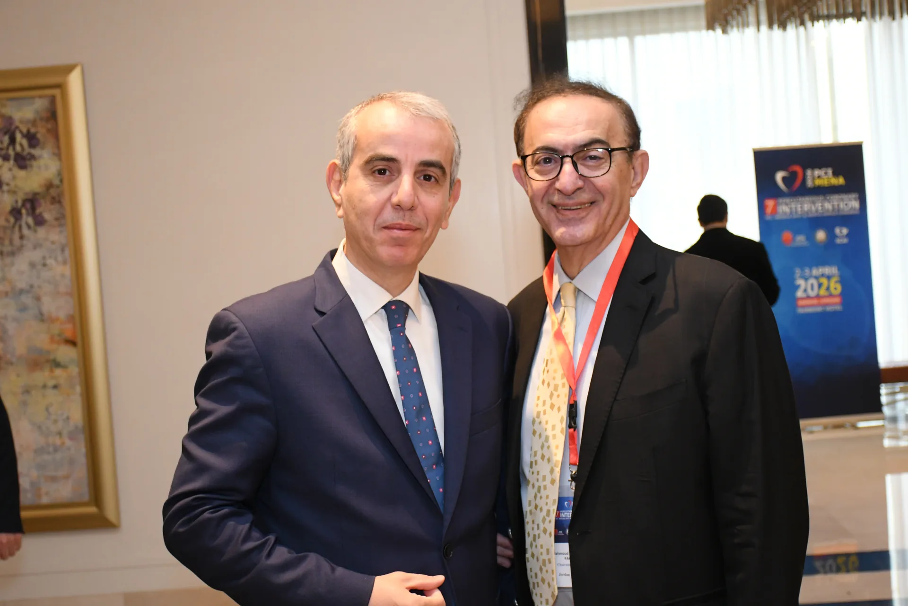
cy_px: 303
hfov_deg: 35.1
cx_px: 454
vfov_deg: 23.8
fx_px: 1438
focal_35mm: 57
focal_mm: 38
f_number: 5
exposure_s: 1/100
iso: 2500
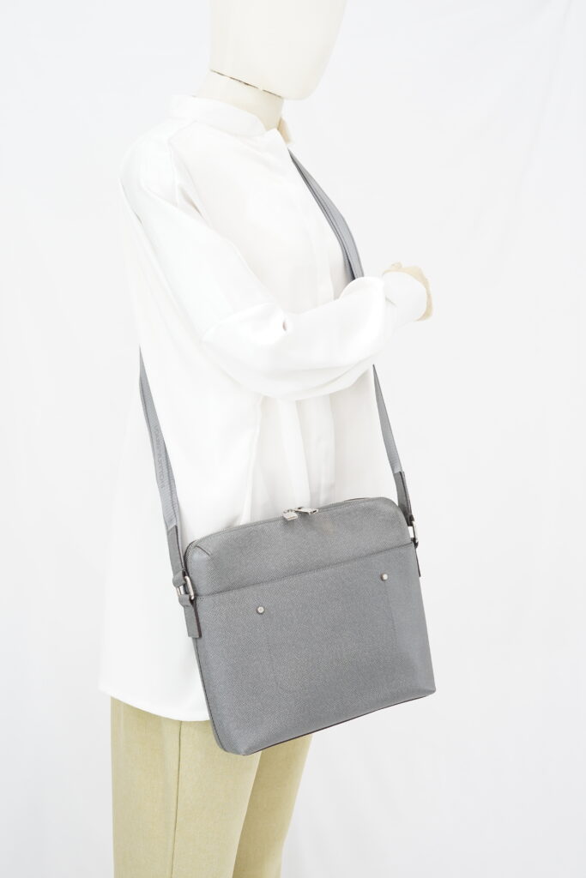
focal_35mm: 50
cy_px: 439
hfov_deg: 27.0
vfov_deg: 39.6
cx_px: 293
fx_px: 1220
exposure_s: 1/6
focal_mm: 50
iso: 640
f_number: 6.3
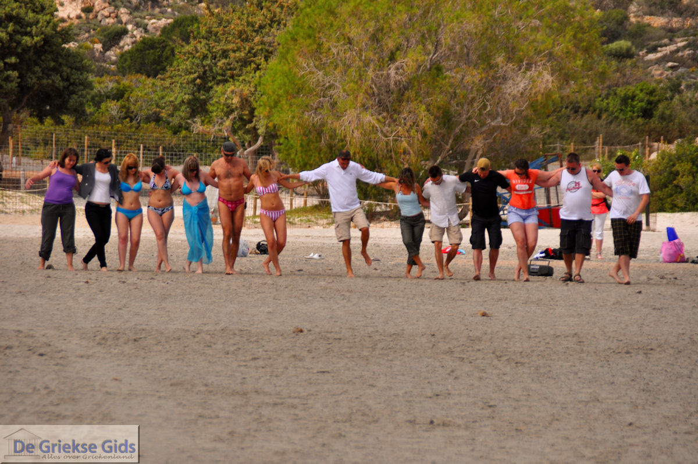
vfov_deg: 4.6
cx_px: 349
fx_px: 5810
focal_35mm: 300
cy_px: 232
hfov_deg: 6.9
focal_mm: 200
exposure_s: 1/1600
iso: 200
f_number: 6.3
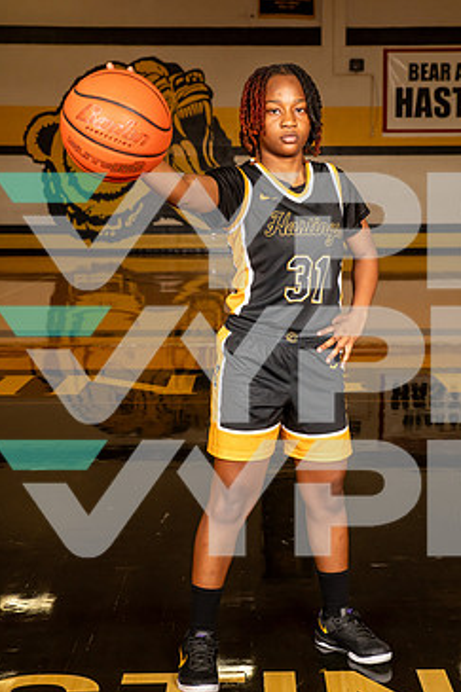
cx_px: 277
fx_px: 1327
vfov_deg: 29.2
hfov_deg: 19.7
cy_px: 366
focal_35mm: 69
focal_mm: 56
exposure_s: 1/400
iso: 640
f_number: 7.1
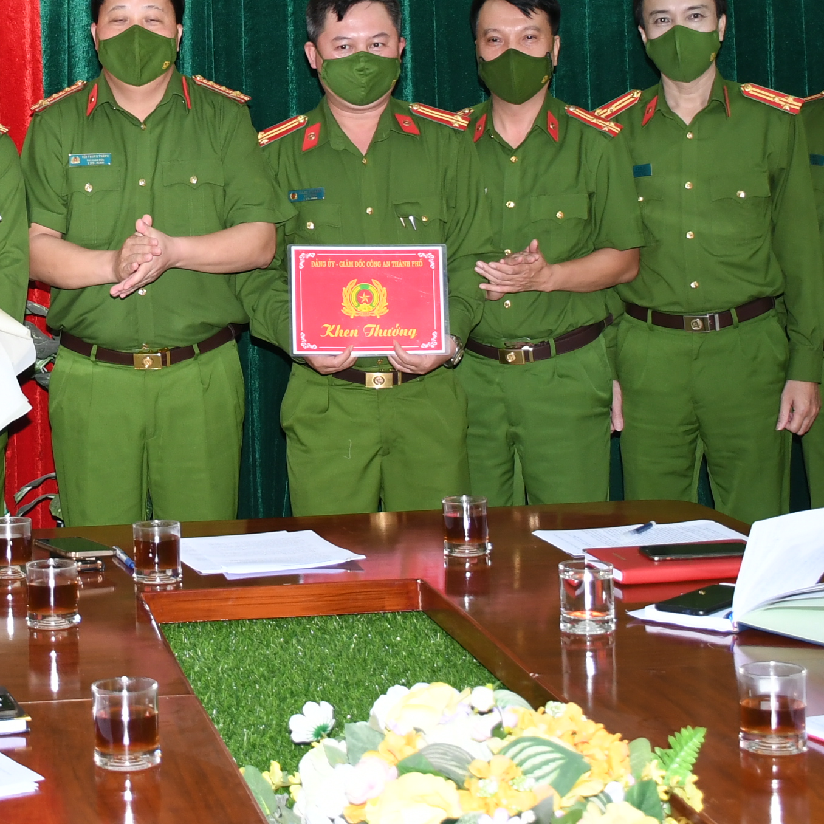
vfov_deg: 18.8
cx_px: 156
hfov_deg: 19.0
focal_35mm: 90
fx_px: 2432
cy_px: 26
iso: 500
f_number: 4
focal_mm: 23
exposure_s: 1/200
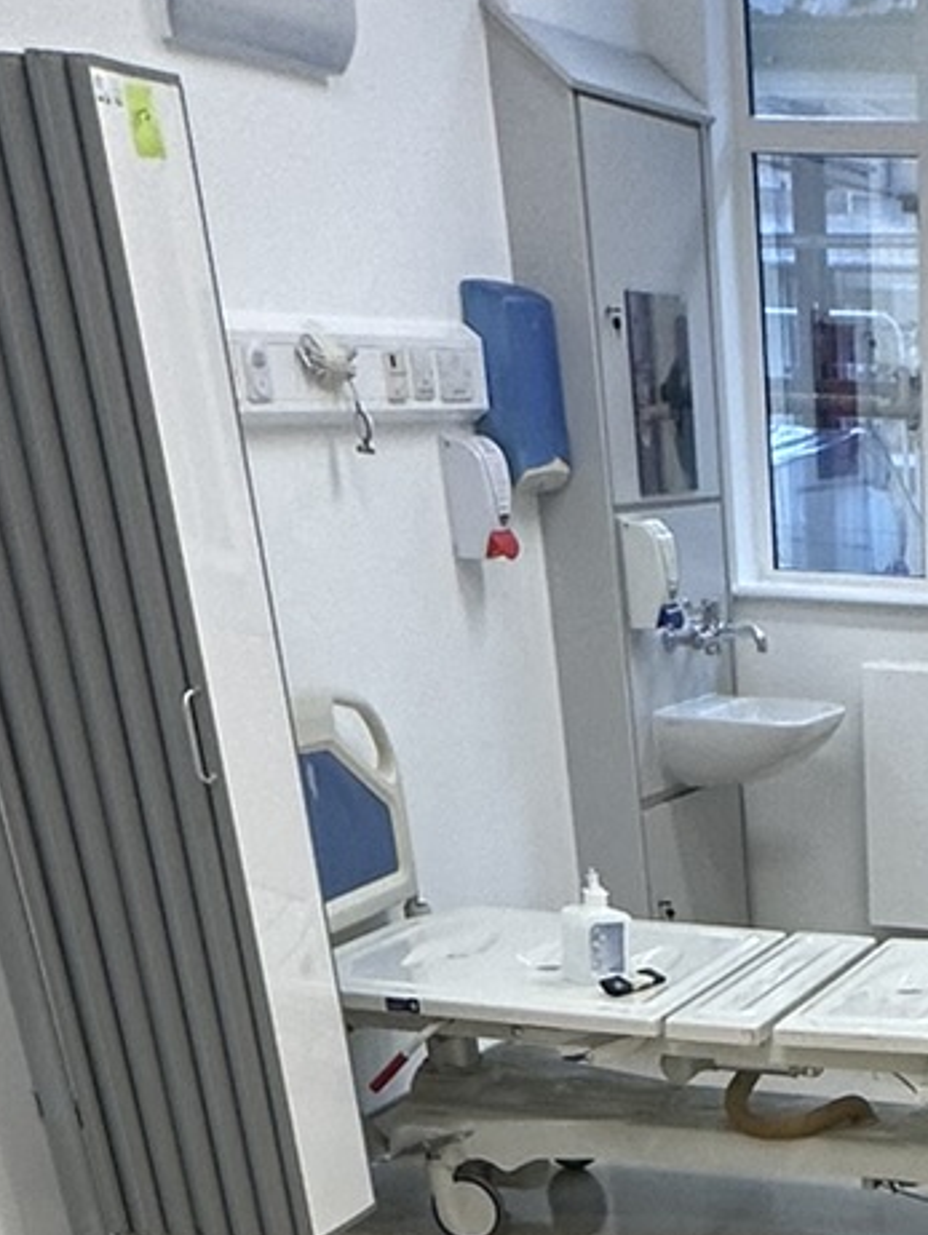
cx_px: 1123
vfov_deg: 22.4
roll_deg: -2.4
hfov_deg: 21.9
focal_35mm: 62
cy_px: 2066
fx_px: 2214
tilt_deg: -37.9
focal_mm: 2.22
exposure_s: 1/100
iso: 100
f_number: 2.2
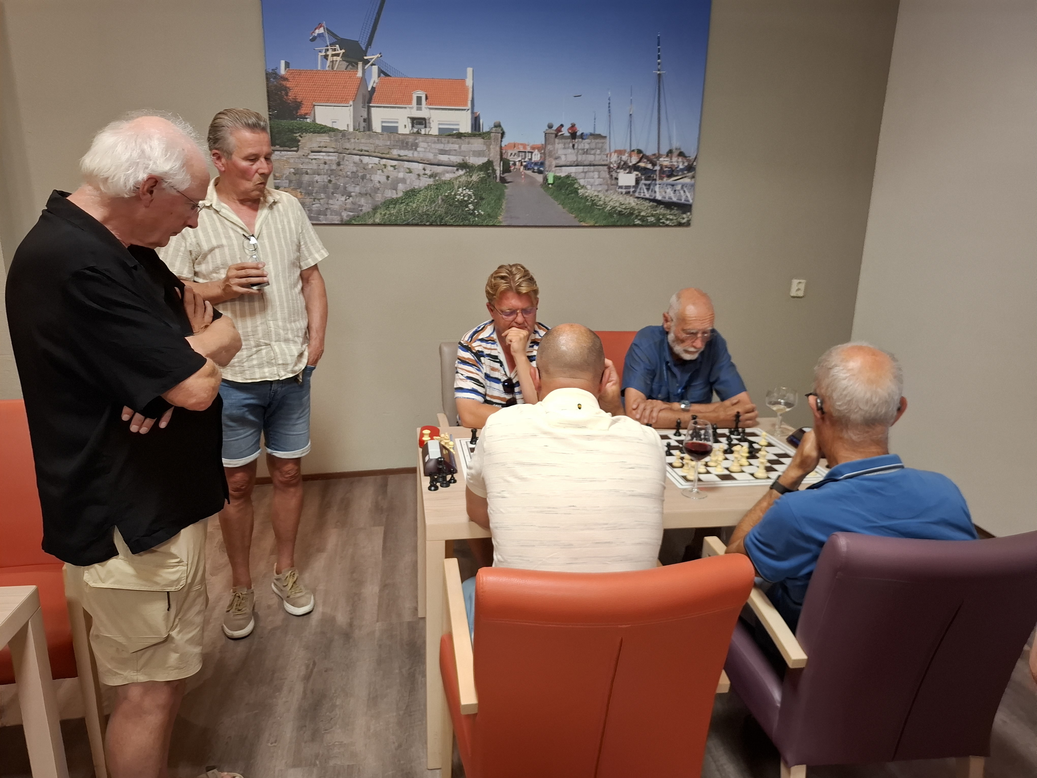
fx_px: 689
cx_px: 518
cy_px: 389
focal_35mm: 23
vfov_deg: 58.9
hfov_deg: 73.9
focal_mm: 5.54
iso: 320
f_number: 1.8
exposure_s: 1/50
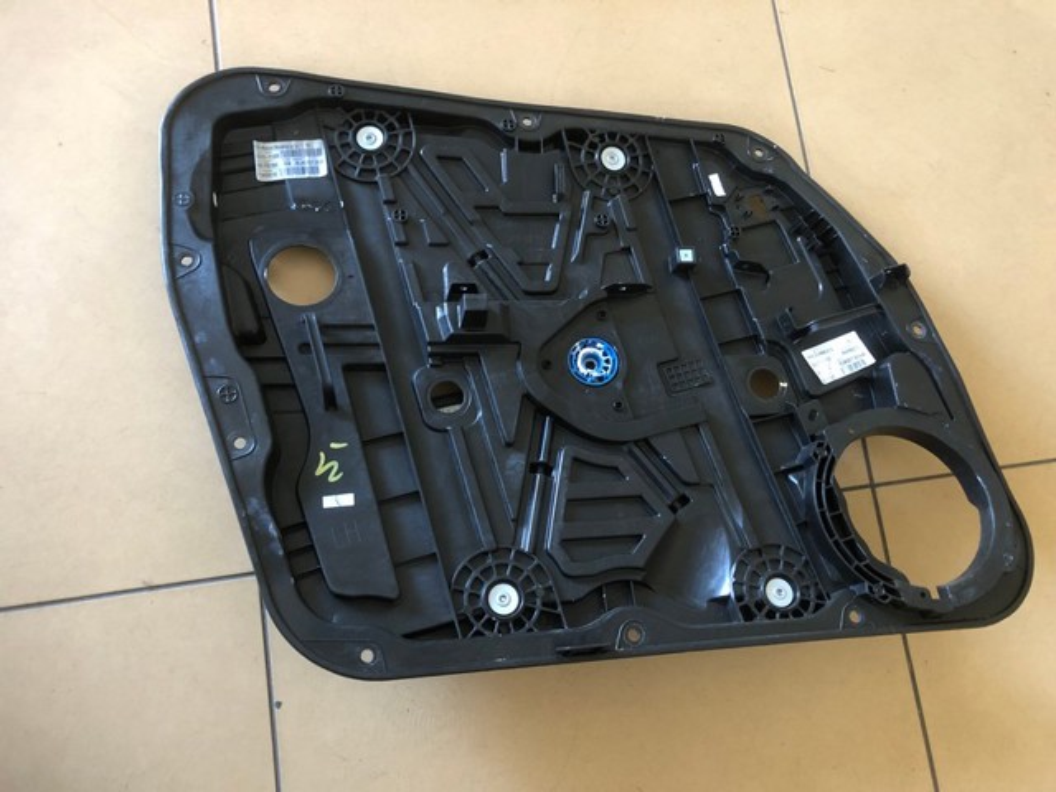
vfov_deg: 49.7
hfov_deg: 63.4
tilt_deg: -74.3
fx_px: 854
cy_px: 396
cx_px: 528
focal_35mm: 28
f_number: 1.8
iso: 100
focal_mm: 4
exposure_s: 1/9
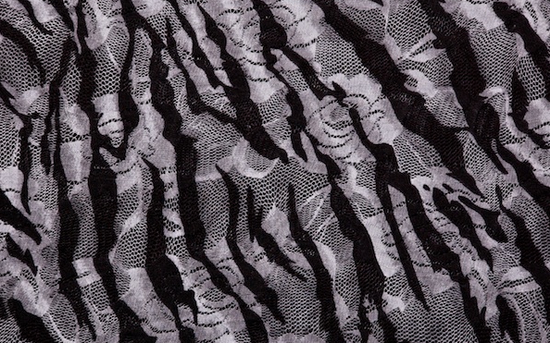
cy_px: 175
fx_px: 2308
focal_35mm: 154
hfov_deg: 13.6
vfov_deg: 8.5
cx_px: 276
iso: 800
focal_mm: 100
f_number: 10
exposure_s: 1/800
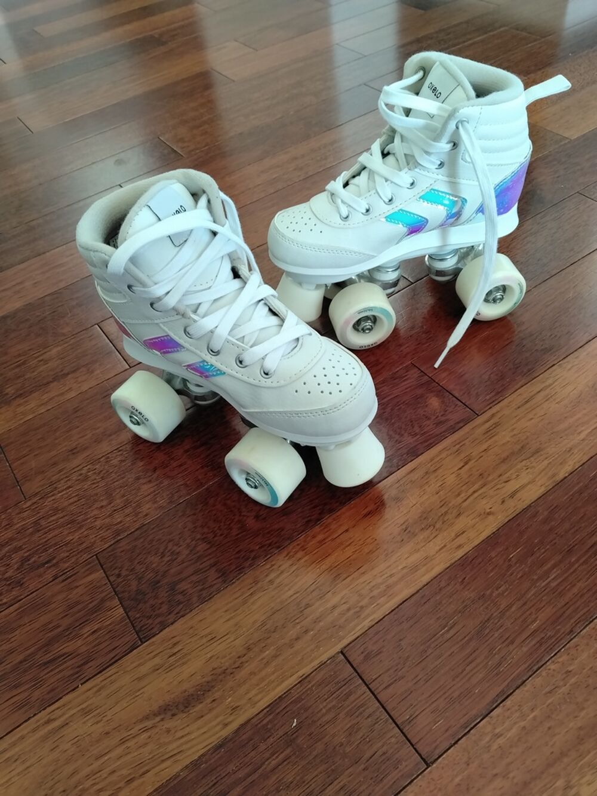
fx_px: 621
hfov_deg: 51.4
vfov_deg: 65.3
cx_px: 298
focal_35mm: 27
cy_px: 398
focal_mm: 4.05
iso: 466
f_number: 1.8
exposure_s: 1/50
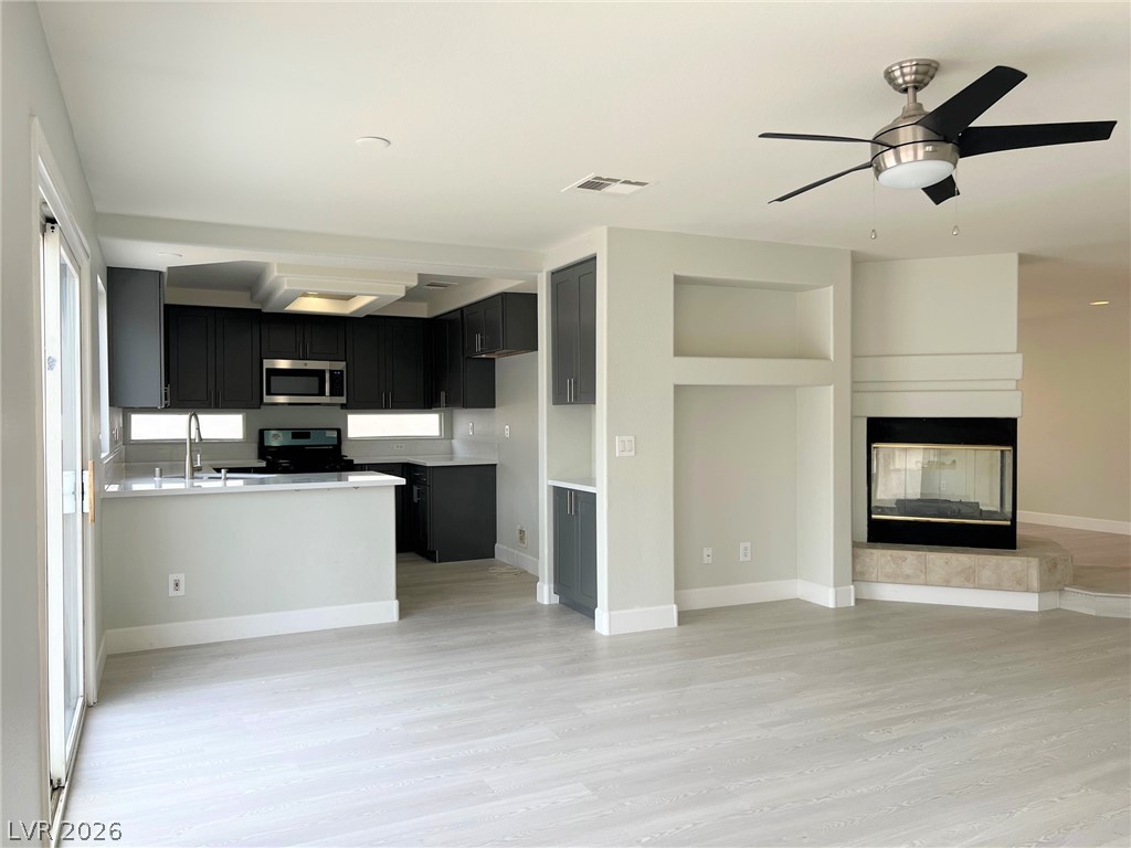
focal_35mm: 26
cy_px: 424
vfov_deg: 53.1
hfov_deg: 67.3
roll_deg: +0.1
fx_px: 849
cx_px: 566
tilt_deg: -1.3
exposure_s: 1/714
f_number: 1.5
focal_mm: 5.7
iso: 50
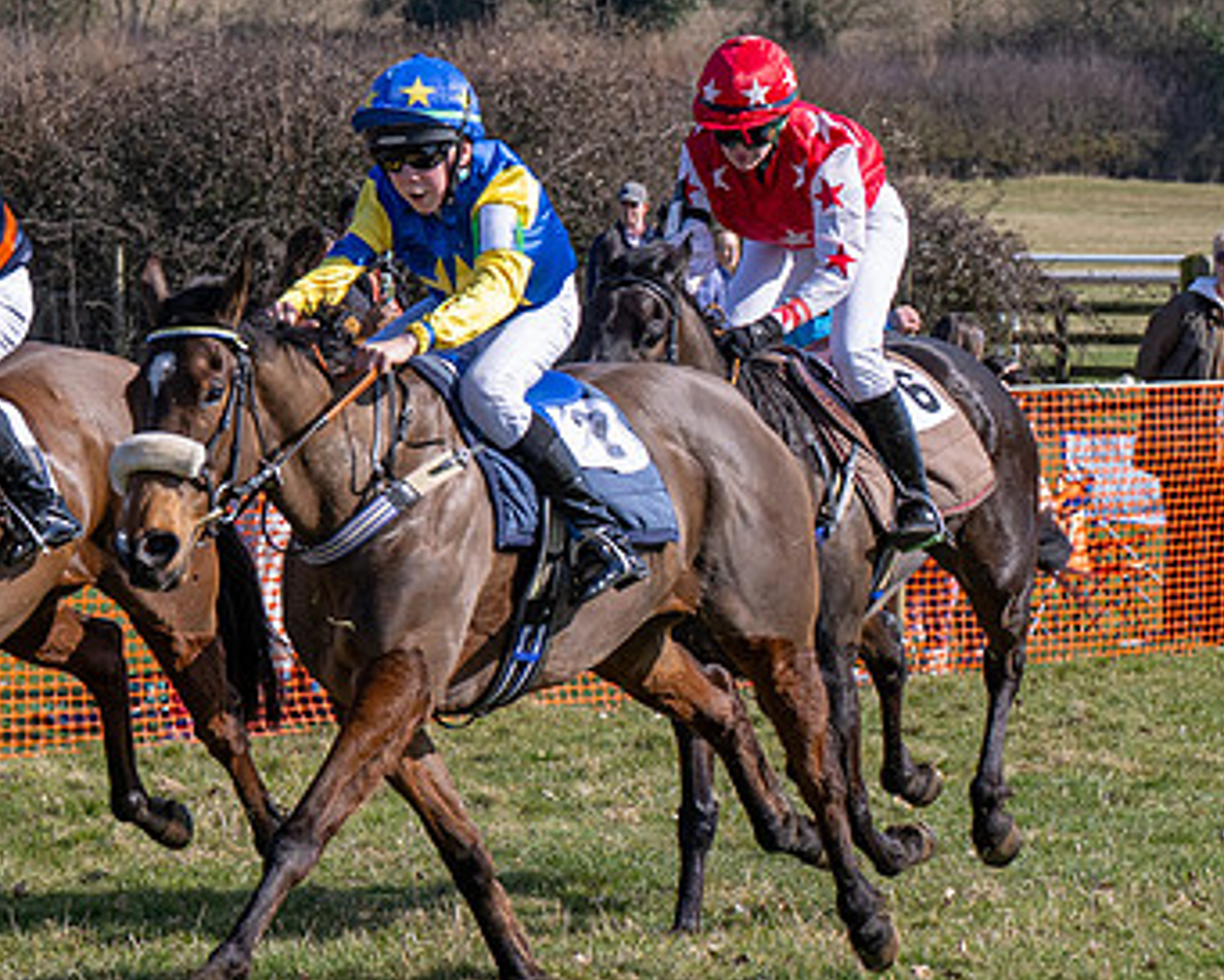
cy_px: 491
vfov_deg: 5.4
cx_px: -409
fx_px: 10472
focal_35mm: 289
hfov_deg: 6.6
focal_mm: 74
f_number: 5
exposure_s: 1/1600
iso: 200
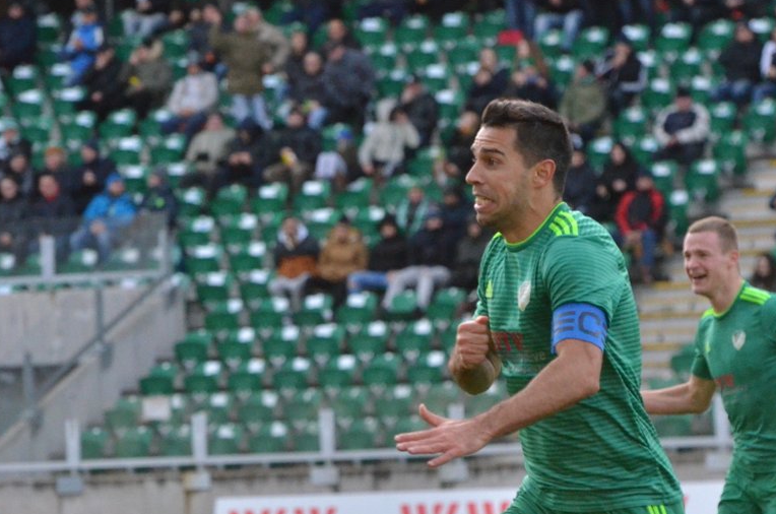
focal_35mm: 389
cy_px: 332
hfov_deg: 5.3
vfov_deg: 3.5
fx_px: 8363
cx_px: 534
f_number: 6.3
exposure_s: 1/2500
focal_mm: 165
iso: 3200
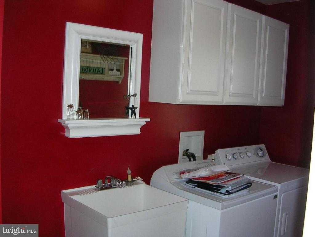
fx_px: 346
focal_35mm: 38
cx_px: 158
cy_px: 118
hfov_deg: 49.0
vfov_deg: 37.7
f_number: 2.8
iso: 50
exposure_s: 1/60.1
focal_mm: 5.8
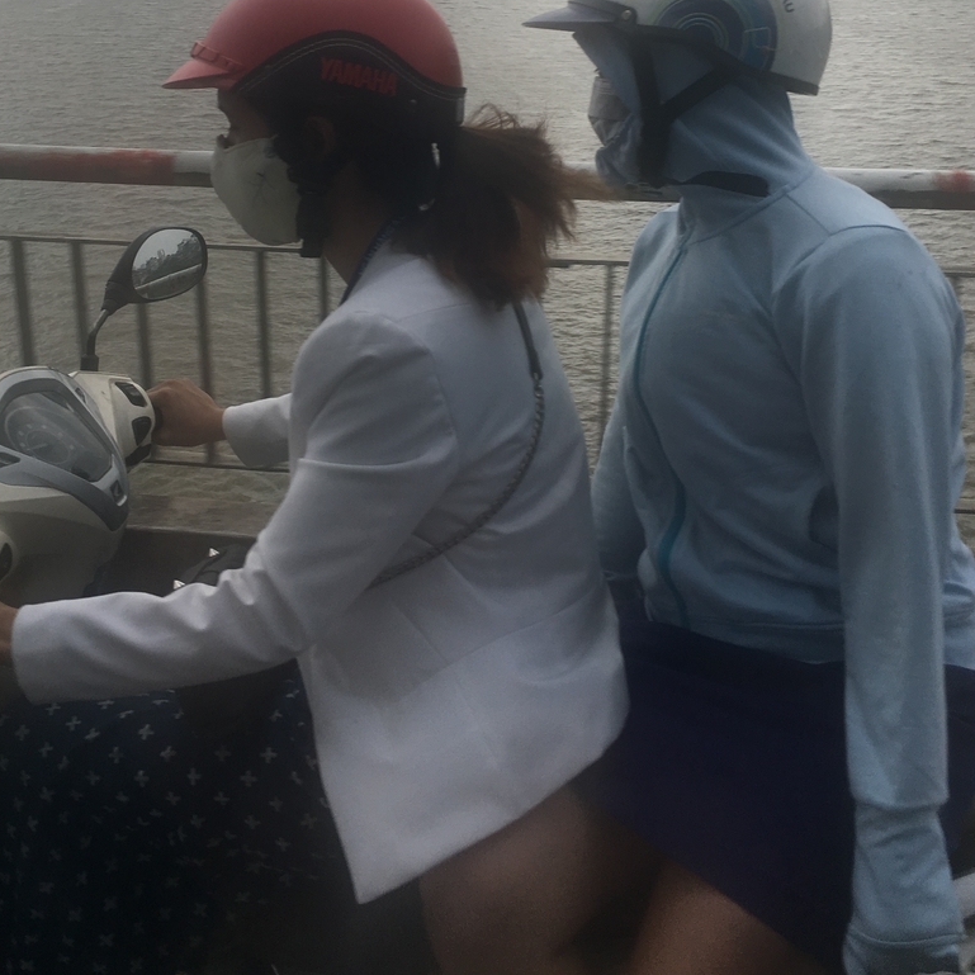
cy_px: 280
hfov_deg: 41.8
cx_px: 455
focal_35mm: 40
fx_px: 1275
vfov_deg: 41.0
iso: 25
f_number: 2.2
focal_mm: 4.15
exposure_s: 1/439
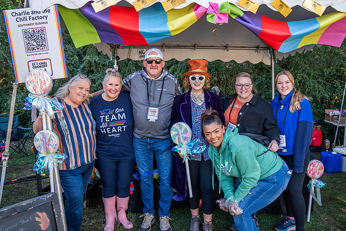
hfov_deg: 63.9
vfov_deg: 45.3
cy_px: 114
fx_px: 277
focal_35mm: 29
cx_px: 192
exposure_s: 1/125
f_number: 5
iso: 250
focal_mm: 26
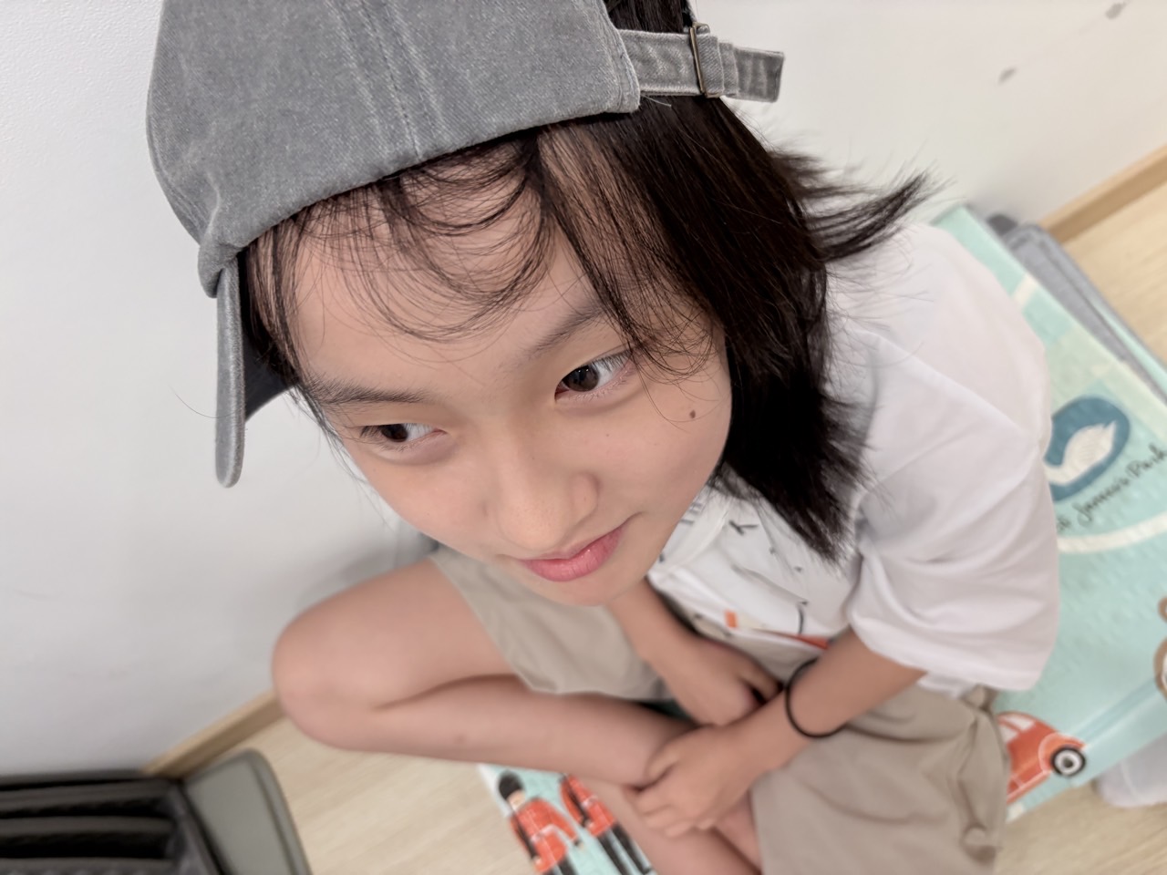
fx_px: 877
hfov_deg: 67.3
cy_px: 438
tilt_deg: -65.1
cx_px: 584
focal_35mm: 26
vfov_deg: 53.1
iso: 125
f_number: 1.6
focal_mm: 5.96
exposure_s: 1/120
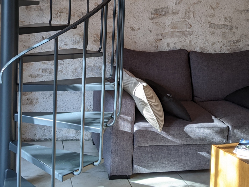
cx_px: 116
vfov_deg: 25.9
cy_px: 26
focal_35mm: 55
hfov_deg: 34.9
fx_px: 396
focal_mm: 4.44
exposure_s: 1/125
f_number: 1.8
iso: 43
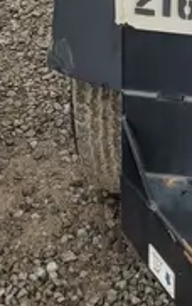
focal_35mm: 111
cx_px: 295
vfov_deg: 17.2
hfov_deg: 11.3
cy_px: -135
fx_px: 928
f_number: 1.8
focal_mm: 5.4
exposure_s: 1/400
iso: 40
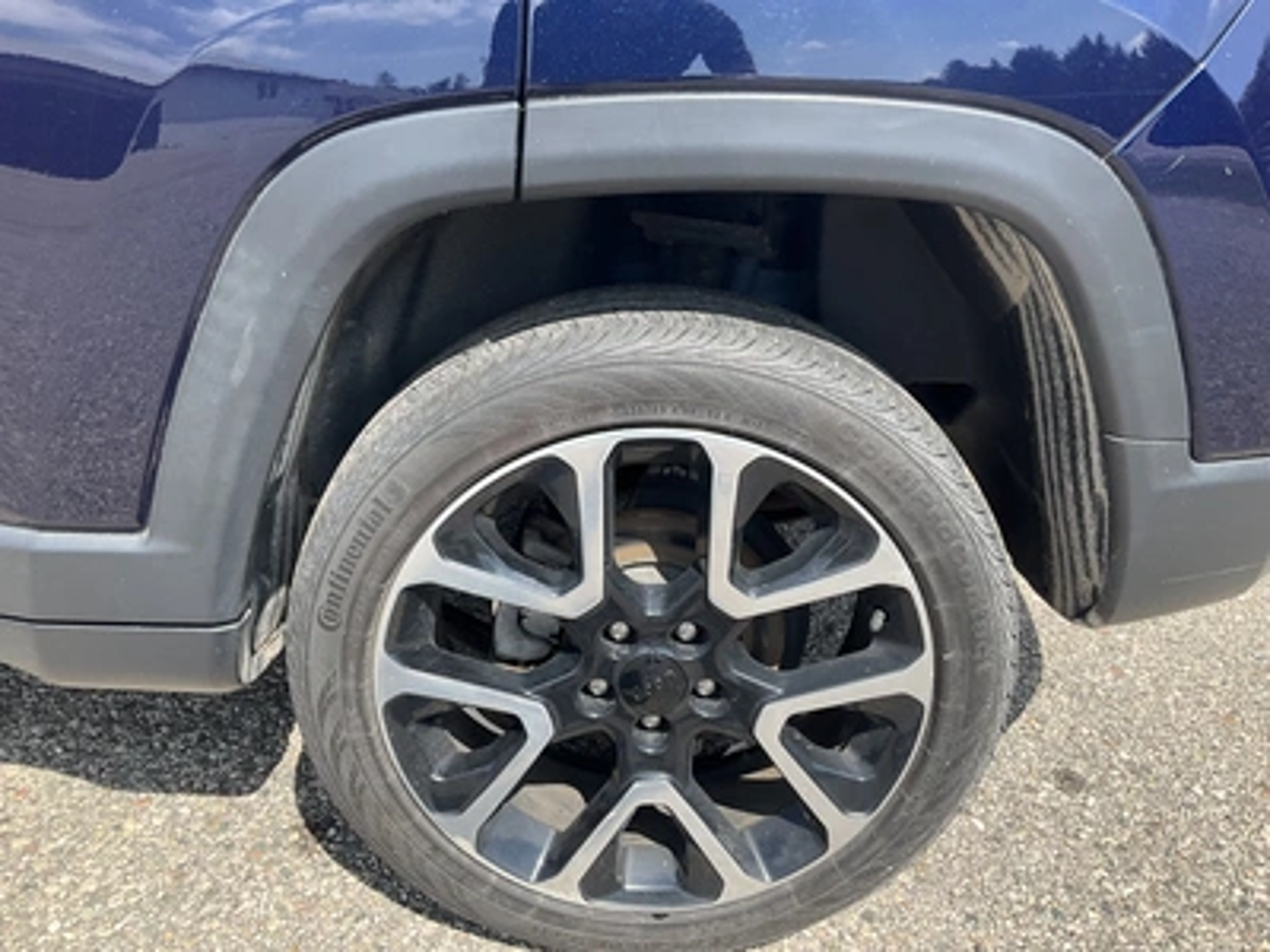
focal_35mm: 29
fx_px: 1064
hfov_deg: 61.7
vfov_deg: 48.2
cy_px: 476
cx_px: 635
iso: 25
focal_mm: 3
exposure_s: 1/700
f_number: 1.8
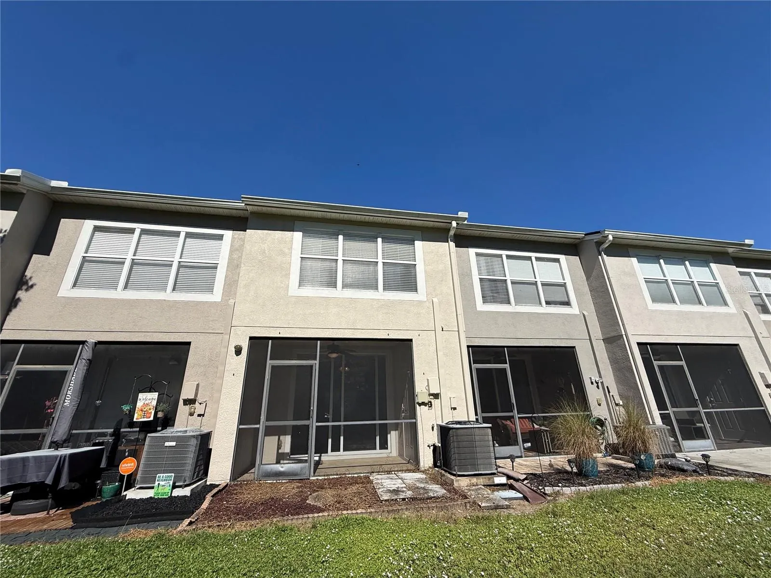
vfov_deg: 85.7
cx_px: 386
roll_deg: +1.2
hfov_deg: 102.1
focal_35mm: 14
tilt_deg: +21.8
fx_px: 312
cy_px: 289
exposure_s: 1/4762
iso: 50
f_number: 2.2
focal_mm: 2.22
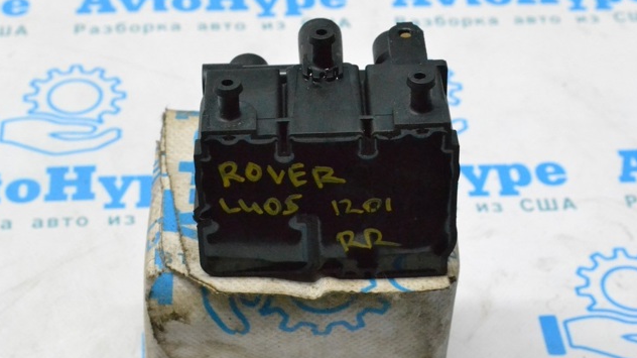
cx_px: 318
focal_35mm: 88
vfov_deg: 13.8
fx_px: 1478
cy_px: 172
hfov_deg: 24.3
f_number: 11
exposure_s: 1/160
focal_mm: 55
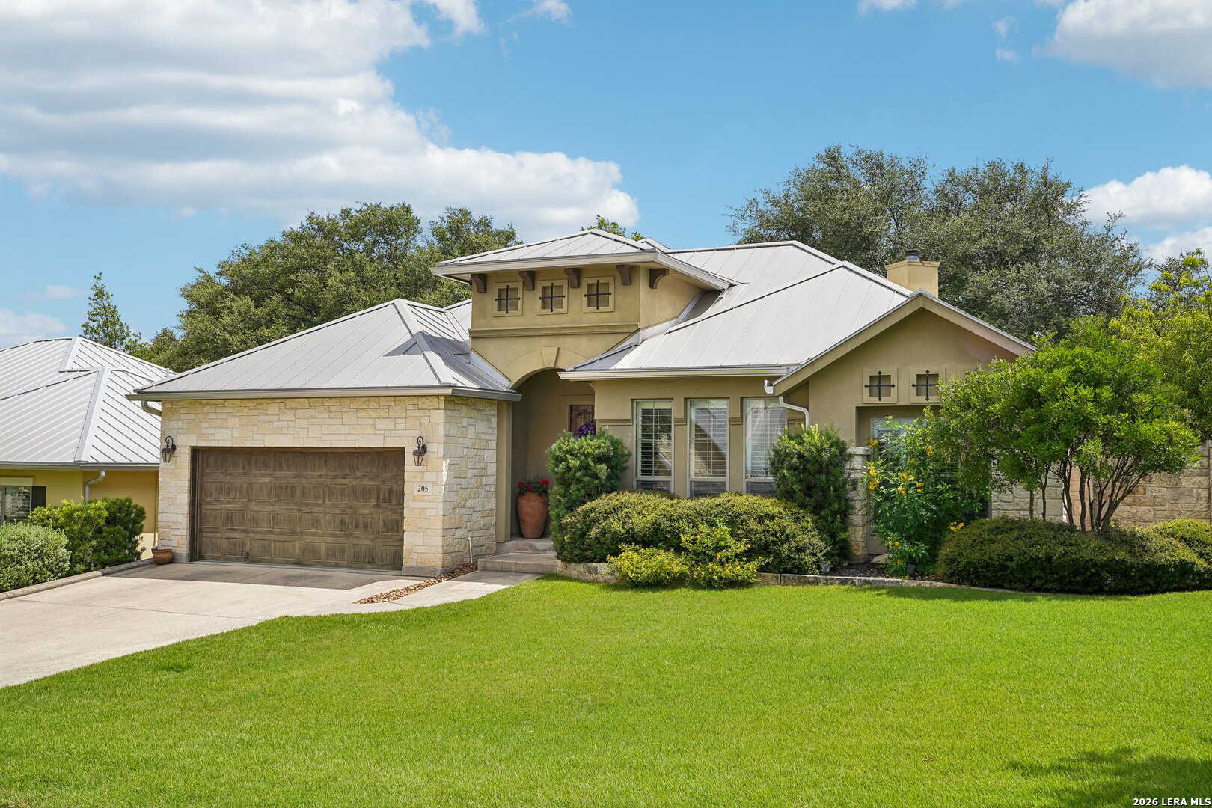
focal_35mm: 34
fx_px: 1128
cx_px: 606
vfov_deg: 39.4
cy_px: 404
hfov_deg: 56.5
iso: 100
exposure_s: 1/320
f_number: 8
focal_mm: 33.5
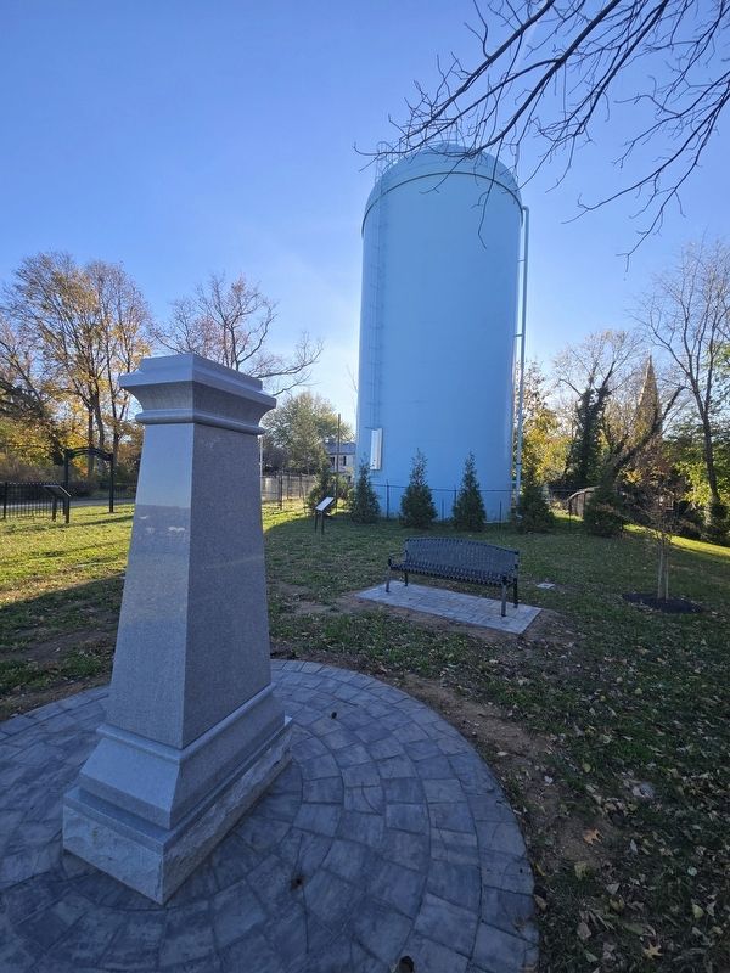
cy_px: 486
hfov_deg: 89.9
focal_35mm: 13
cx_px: 365
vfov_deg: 106.2
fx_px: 366
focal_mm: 2.2
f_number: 2.2
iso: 50
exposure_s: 1/1019
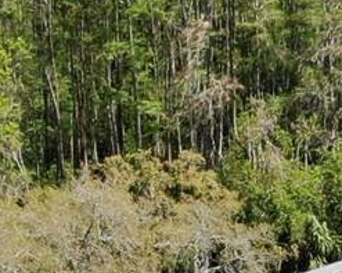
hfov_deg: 12.7
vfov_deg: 10.0
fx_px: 1537
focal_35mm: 152
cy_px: 347
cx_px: 191
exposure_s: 1/1000
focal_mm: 4.39
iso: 100
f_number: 2.8
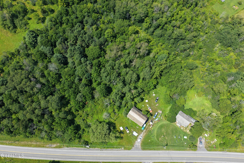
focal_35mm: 28
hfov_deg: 65.5
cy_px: 82
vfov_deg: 46.4
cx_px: 122
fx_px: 190
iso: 125
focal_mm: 14.45
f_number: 2.8
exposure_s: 1/1000
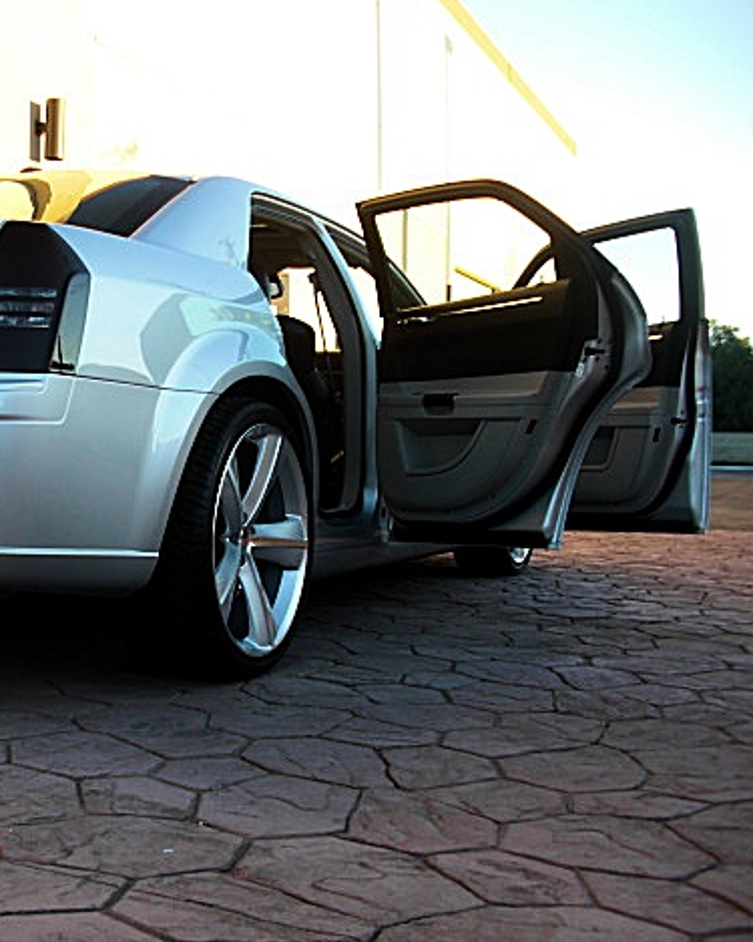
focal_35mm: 48
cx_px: 118
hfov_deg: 30.4
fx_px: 1338
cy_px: 478
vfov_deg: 38.8
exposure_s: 1/80
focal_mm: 6.3
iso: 50
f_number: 2.8
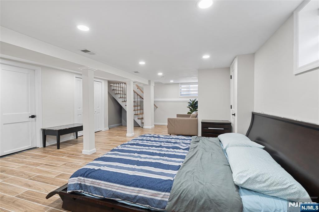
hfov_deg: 96.7
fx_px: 142
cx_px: 160
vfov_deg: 73.8
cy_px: 106
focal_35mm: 16
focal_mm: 16
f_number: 8
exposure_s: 2
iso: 100
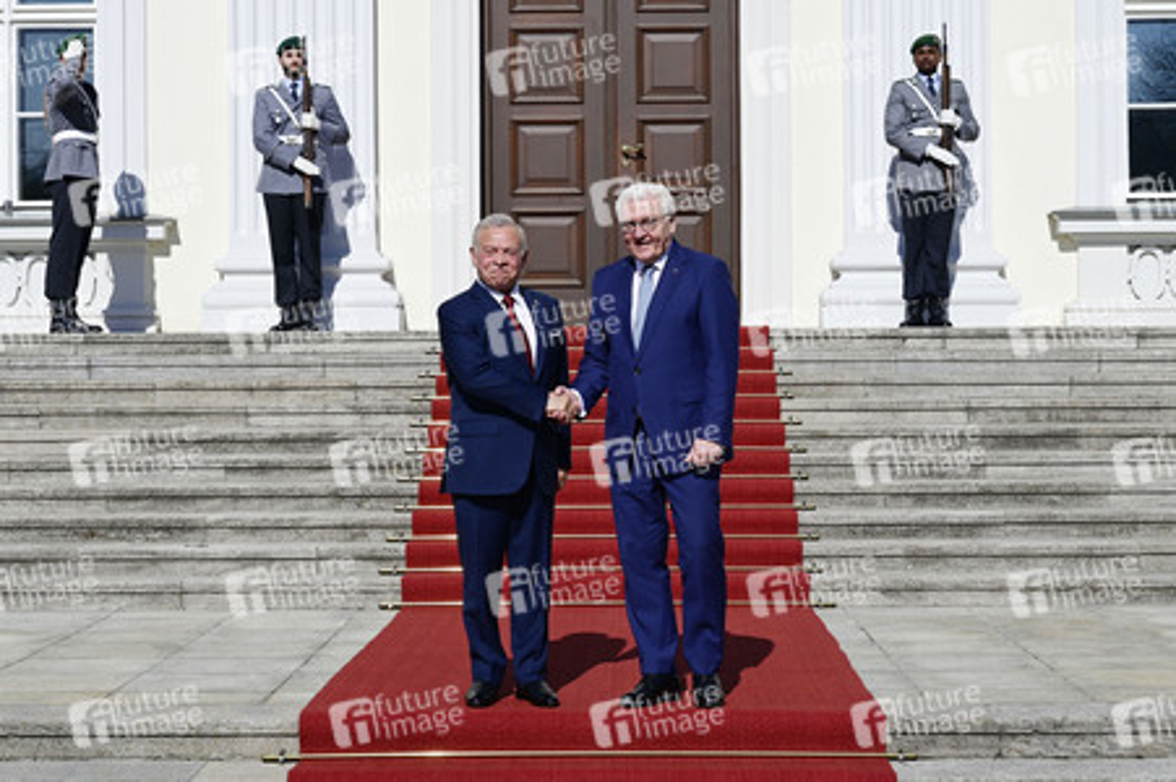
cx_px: 588
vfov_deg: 19.4
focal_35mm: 70
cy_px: 391
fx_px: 2285
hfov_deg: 28.9
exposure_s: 1/320
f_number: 10
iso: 64
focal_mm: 70
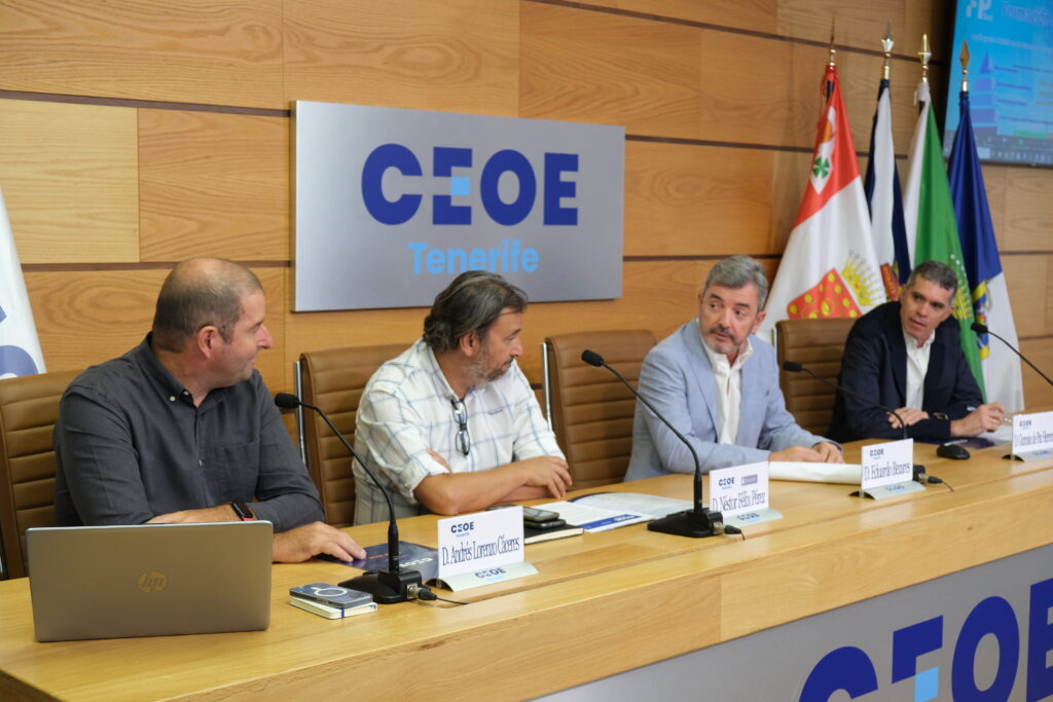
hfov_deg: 41.9
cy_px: 351
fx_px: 1375
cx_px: 526
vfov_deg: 28.7
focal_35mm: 47
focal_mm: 31.5
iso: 640
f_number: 3.6
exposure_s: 1/45
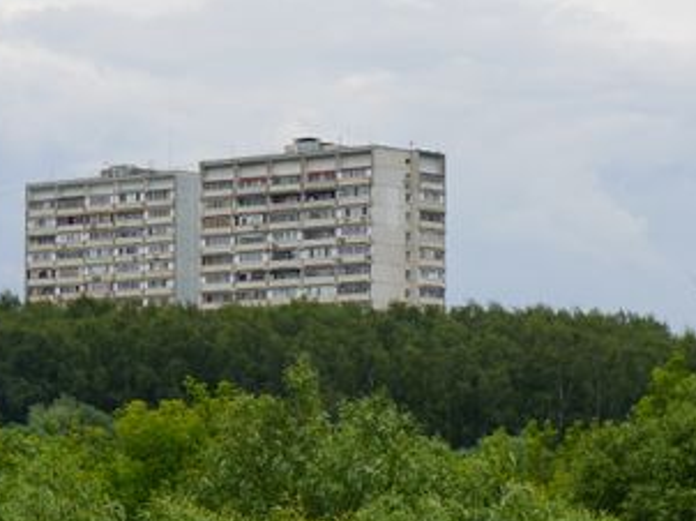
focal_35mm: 156
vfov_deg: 9.5
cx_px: 255
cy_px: 346
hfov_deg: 12.7
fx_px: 3134
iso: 100
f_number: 11
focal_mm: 70
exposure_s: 1/160
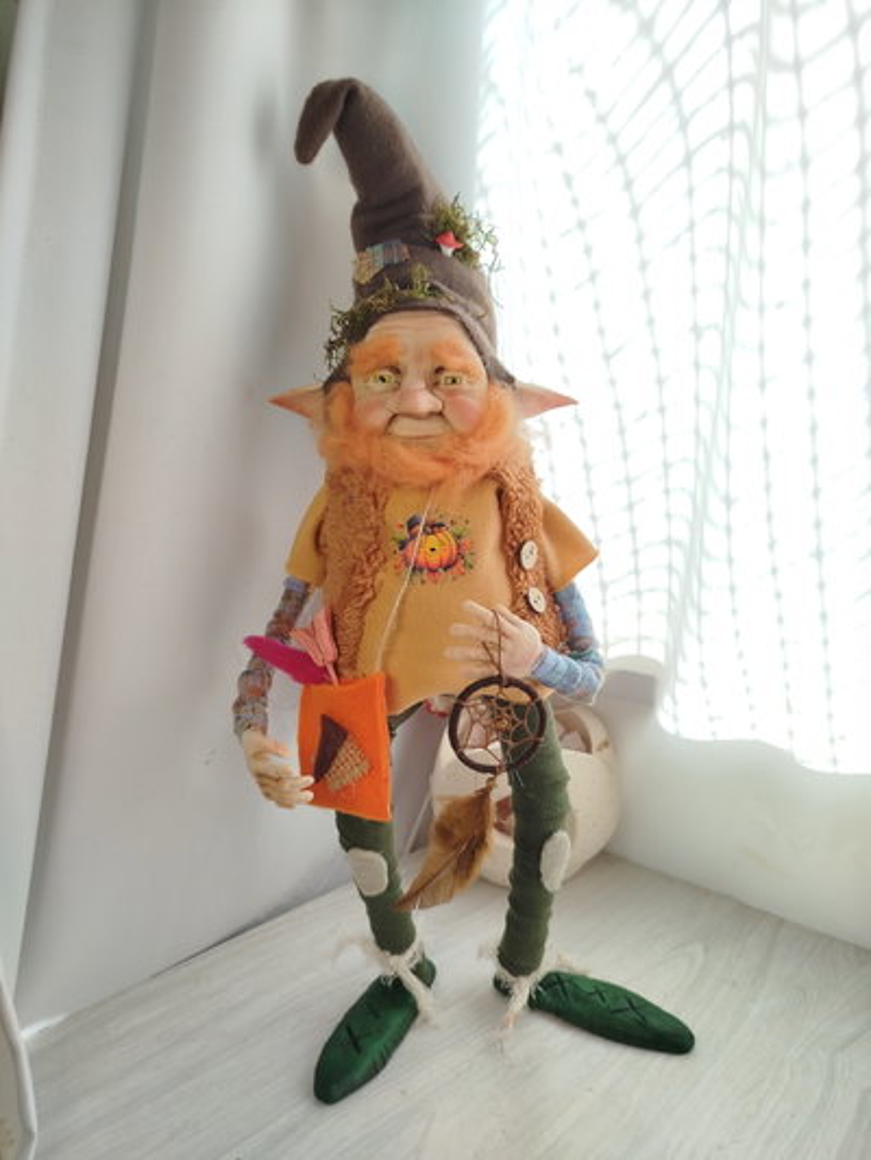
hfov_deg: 56.8
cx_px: 436
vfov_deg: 71.6
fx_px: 805
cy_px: 580
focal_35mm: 24
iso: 50
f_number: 1.7
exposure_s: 1/134
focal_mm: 5.31
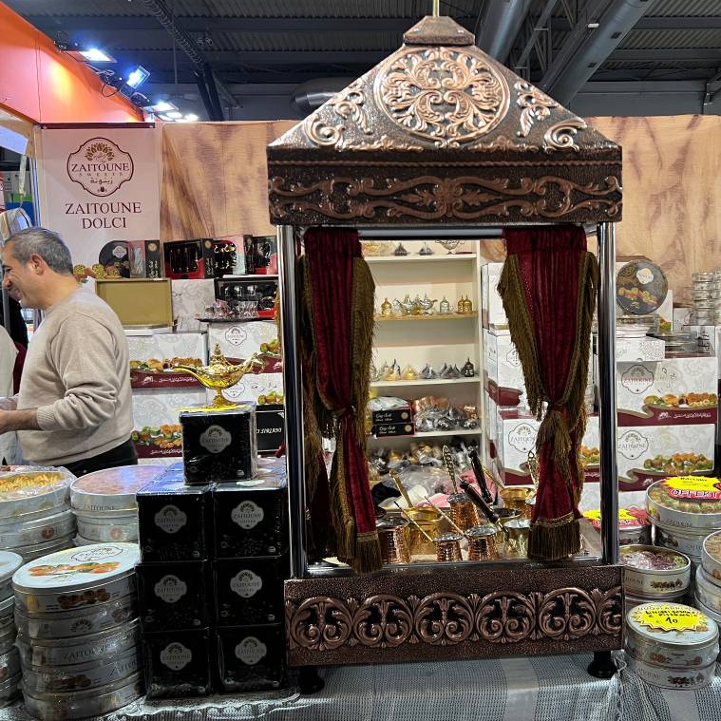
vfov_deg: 52.5
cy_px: 358
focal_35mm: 31
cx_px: 448
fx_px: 731
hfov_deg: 52.0
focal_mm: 5.7
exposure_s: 1/50
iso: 80
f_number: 1.5
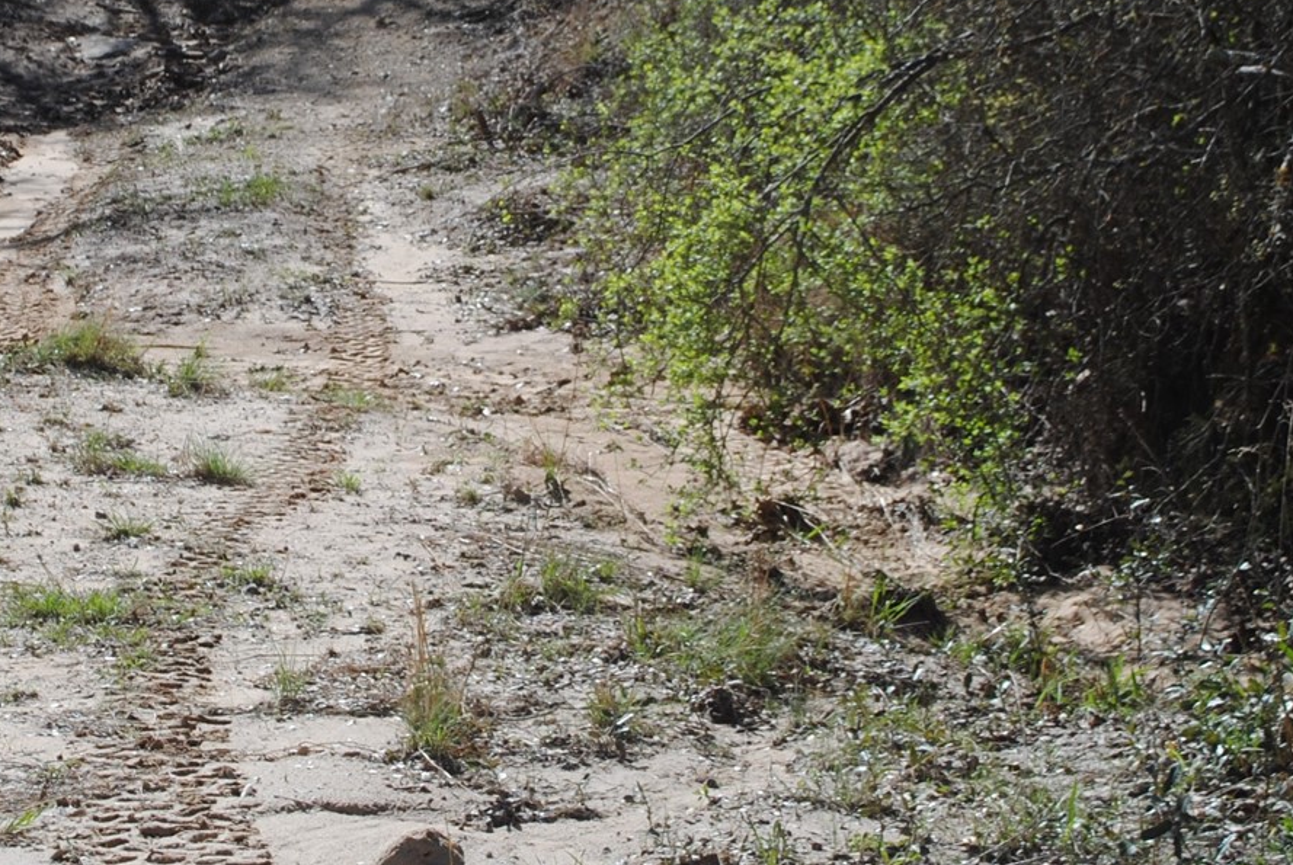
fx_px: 4207
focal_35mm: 117
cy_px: 58
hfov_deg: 17.4
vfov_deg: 11.7
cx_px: 361
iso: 100
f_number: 8
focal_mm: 32
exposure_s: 1/250
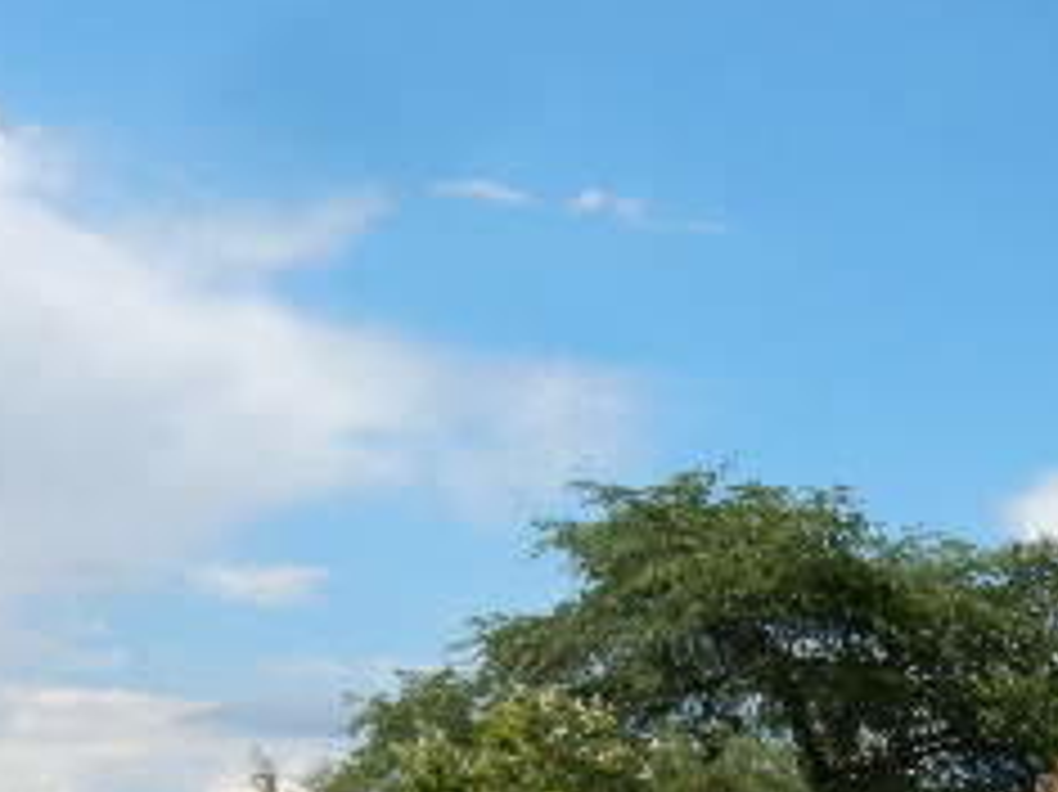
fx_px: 2994
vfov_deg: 14.5
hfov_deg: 18.7
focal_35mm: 98
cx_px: 1337
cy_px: 1026
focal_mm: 6.4
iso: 125
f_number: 4
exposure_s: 1/1250
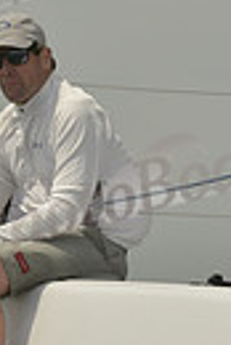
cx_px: -169
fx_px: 8543
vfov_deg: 2.3
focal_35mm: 890
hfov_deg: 1.5
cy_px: 366
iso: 280
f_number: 10
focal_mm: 200
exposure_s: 1/1250
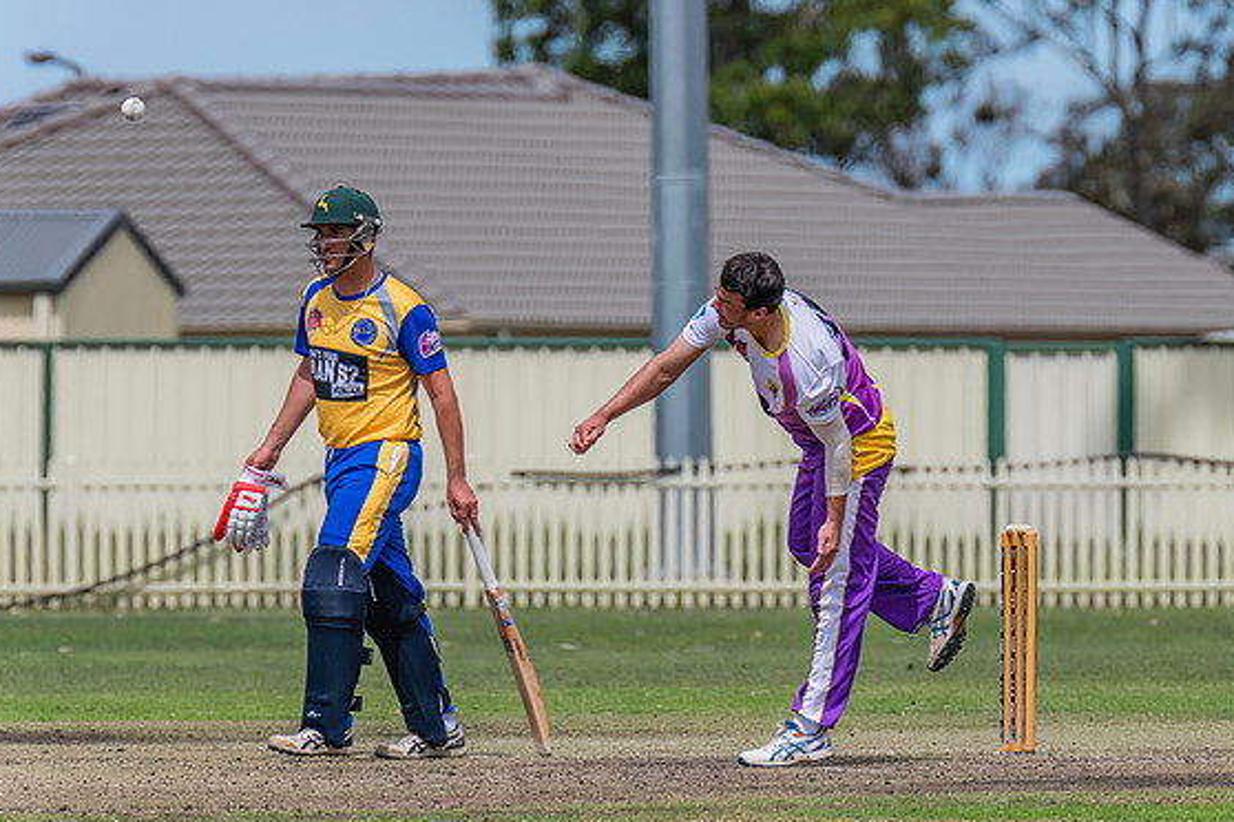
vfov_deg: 2.4
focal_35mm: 563
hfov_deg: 3.7
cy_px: 400
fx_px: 19297
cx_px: 661
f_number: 8
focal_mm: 500
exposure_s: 1/2500
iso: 800
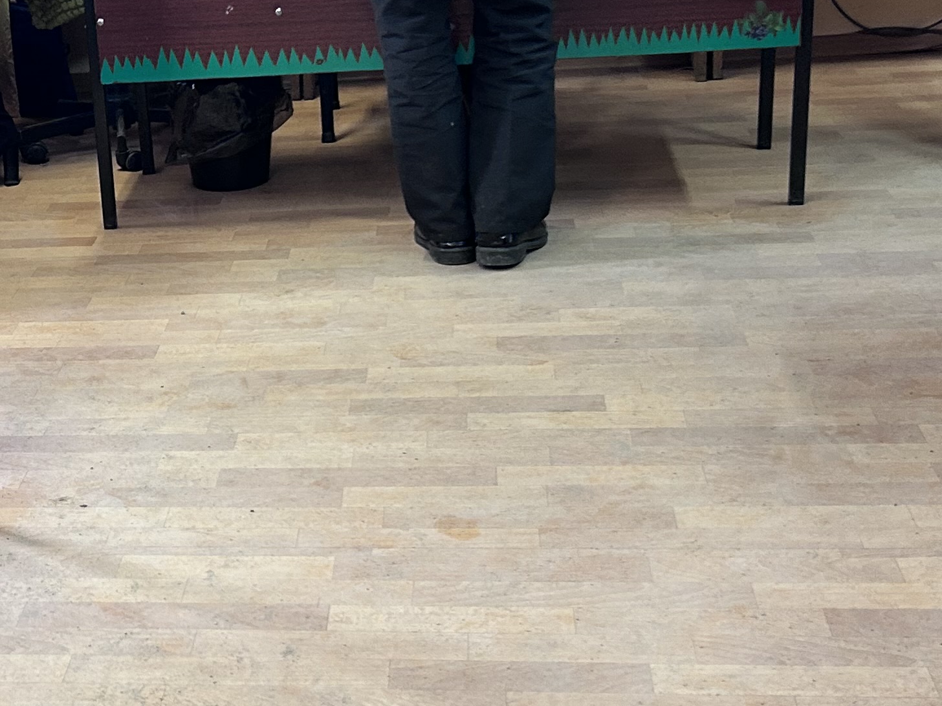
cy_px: 297
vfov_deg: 20.4
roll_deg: +6.2
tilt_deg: -17.8
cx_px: 72
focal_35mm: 72
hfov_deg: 26.0
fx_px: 1959
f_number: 1.5
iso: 125
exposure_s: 1/50
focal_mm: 5.7
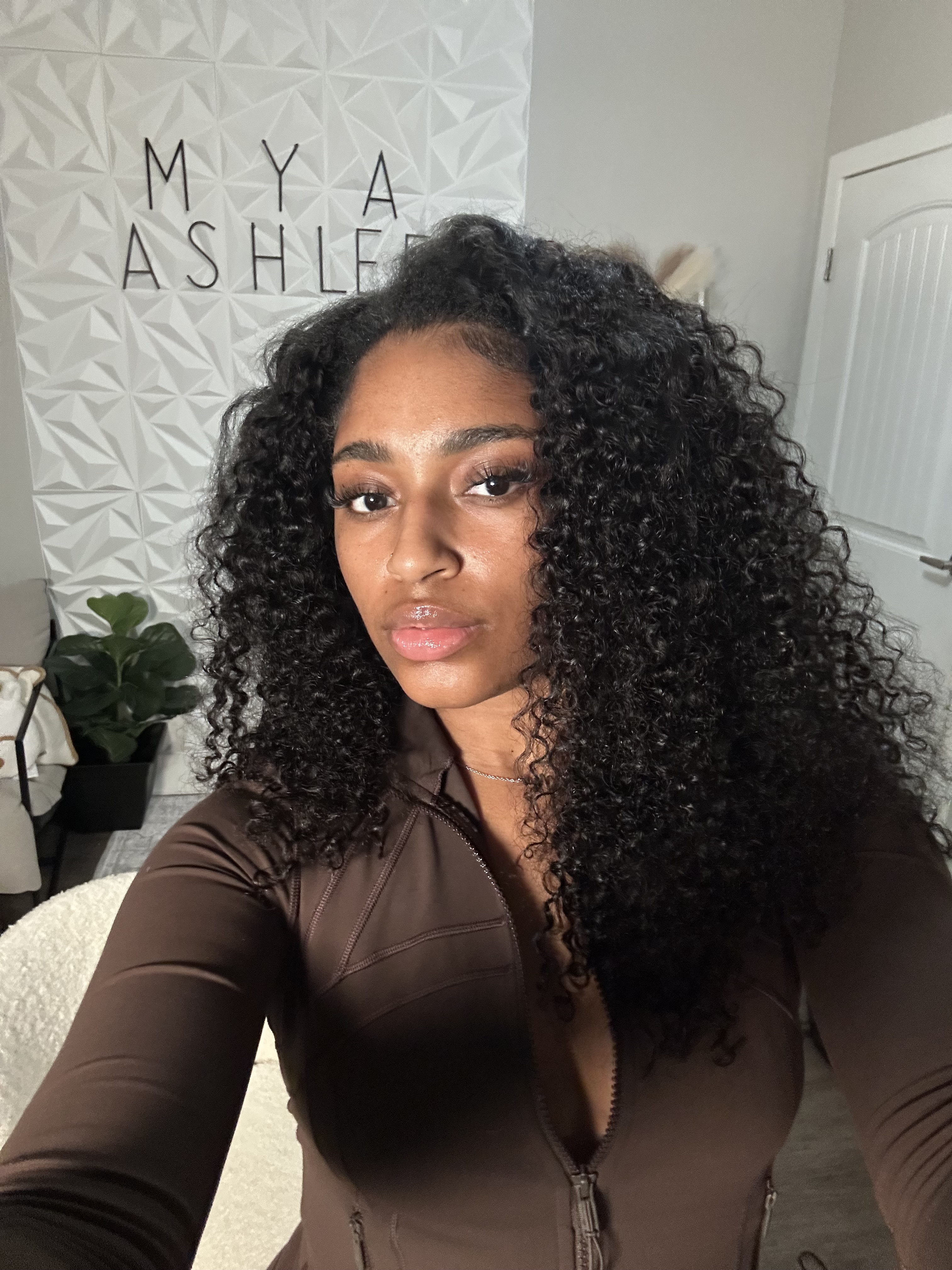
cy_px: 635
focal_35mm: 23
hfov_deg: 58.9
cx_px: 476
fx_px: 843
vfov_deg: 73.9
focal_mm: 2.69
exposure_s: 1/36
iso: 400
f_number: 1.9
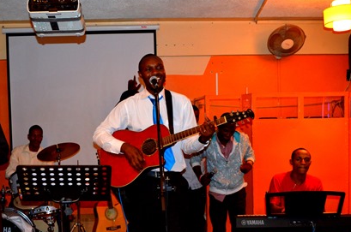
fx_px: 428
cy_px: 136
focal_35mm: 44
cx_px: 148
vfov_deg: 30.3
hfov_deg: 44.4
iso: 3200
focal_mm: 24
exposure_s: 1/60
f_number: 4
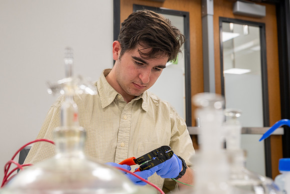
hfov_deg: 43.4
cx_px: 121
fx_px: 363
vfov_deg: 29.8
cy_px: 108
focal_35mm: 45
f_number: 4
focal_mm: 33
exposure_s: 1/125
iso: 500
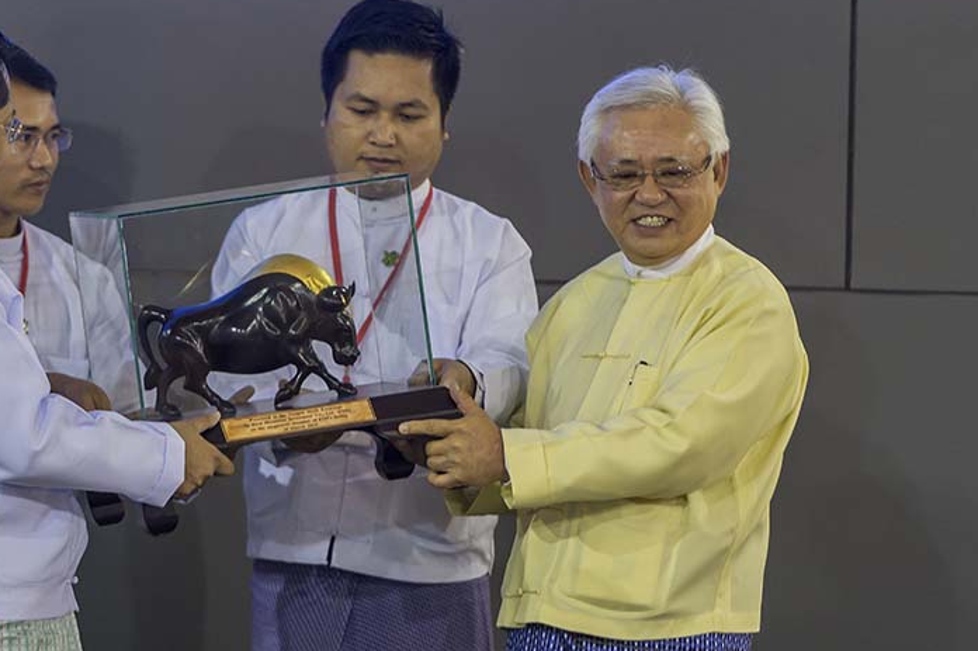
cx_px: 343
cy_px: 385
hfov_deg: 7.5
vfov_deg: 5.0
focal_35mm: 276
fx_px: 7492
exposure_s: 1/125
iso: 1400
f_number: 3.5
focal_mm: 200
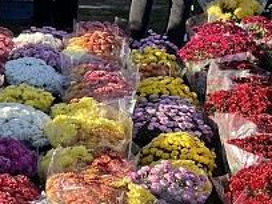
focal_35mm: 102
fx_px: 801
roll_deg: +1.3
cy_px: 135
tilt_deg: -19.4
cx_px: -196
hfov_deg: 16.5
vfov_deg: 14.5
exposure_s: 1/544
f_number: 1.6
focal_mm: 5.1
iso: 50
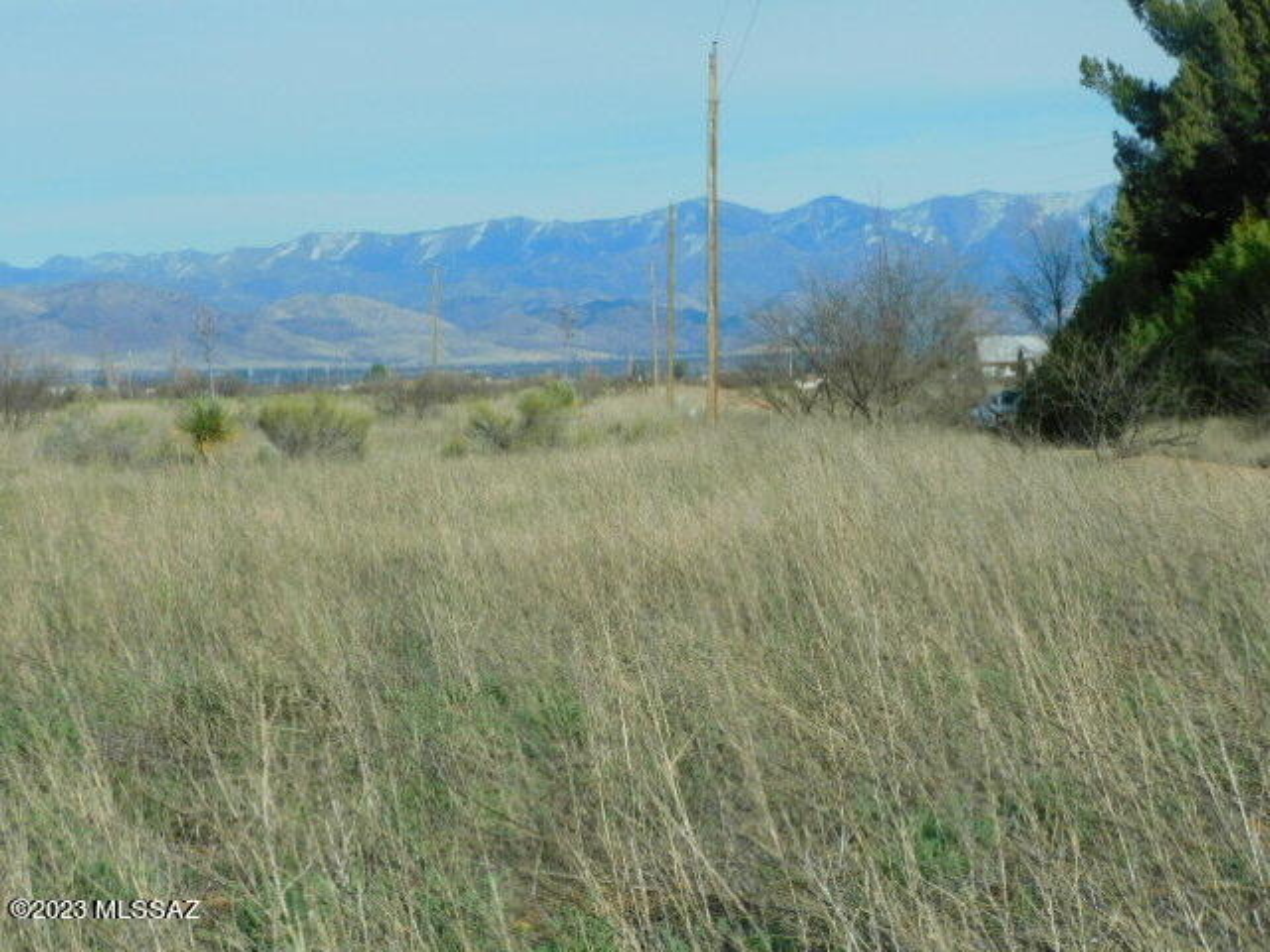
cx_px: 635
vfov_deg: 11.9
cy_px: 476
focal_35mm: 125
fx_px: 4586
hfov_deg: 15.8
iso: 125
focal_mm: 22.4
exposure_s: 1/800
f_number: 5
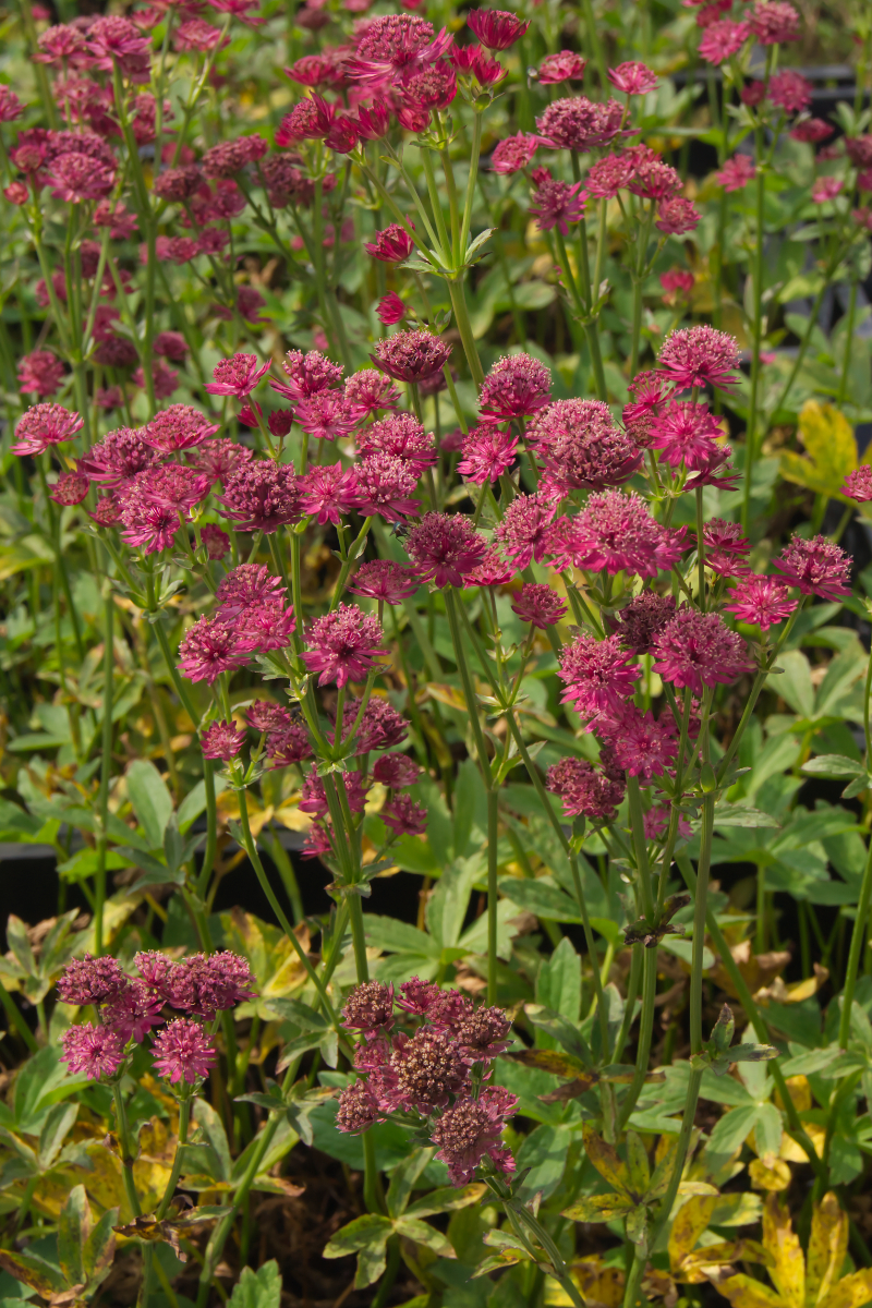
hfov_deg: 22.6
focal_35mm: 60
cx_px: 436
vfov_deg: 33.4
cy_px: 654
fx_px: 2180
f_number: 11
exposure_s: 1/500
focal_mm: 40
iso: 800
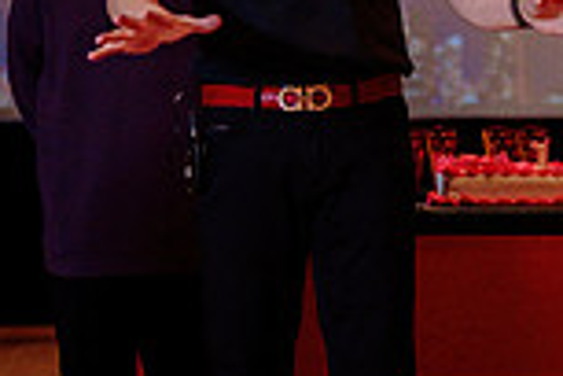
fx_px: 4238
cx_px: 969
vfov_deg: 5.1
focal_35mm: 271
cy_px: -33
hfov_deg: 7.4
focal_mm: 56
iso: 1600
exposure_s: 1/160
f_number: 3.2
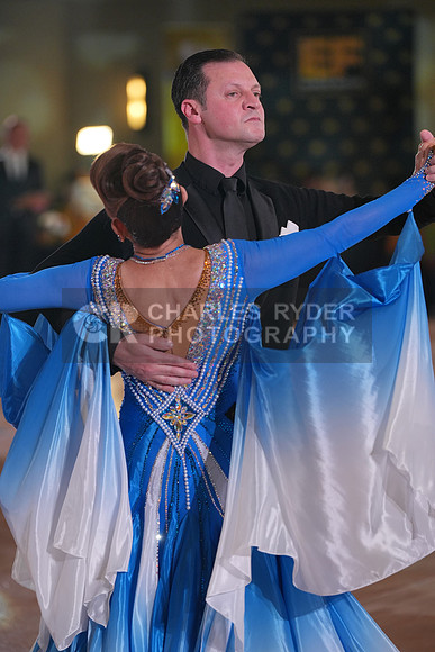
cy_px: 326
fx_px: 3188
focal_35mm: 176
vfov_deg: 11.7
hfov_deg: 7.8
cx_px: 218
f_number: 4
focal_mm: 176
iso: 1600
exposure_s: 1/500
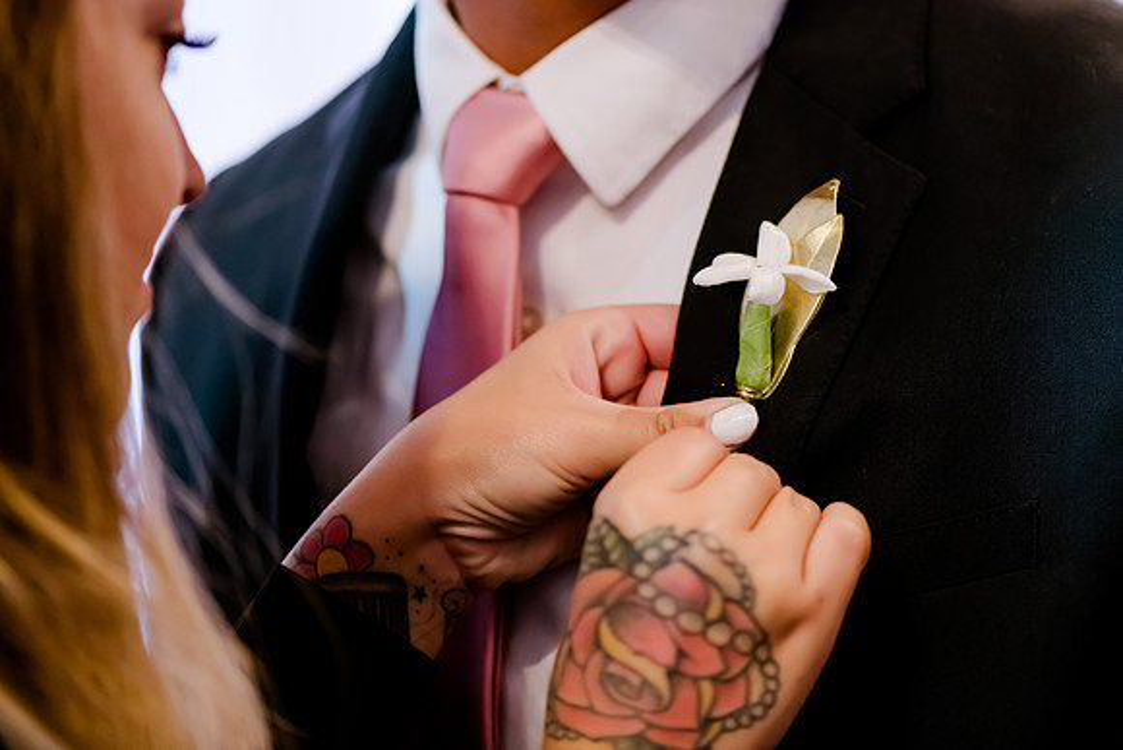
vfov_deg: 10.8
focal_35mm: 127
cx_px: 680
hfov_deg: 16.1
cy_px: 296
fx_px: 3966
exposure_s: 1/200
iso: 2000
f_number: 3
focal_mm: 105
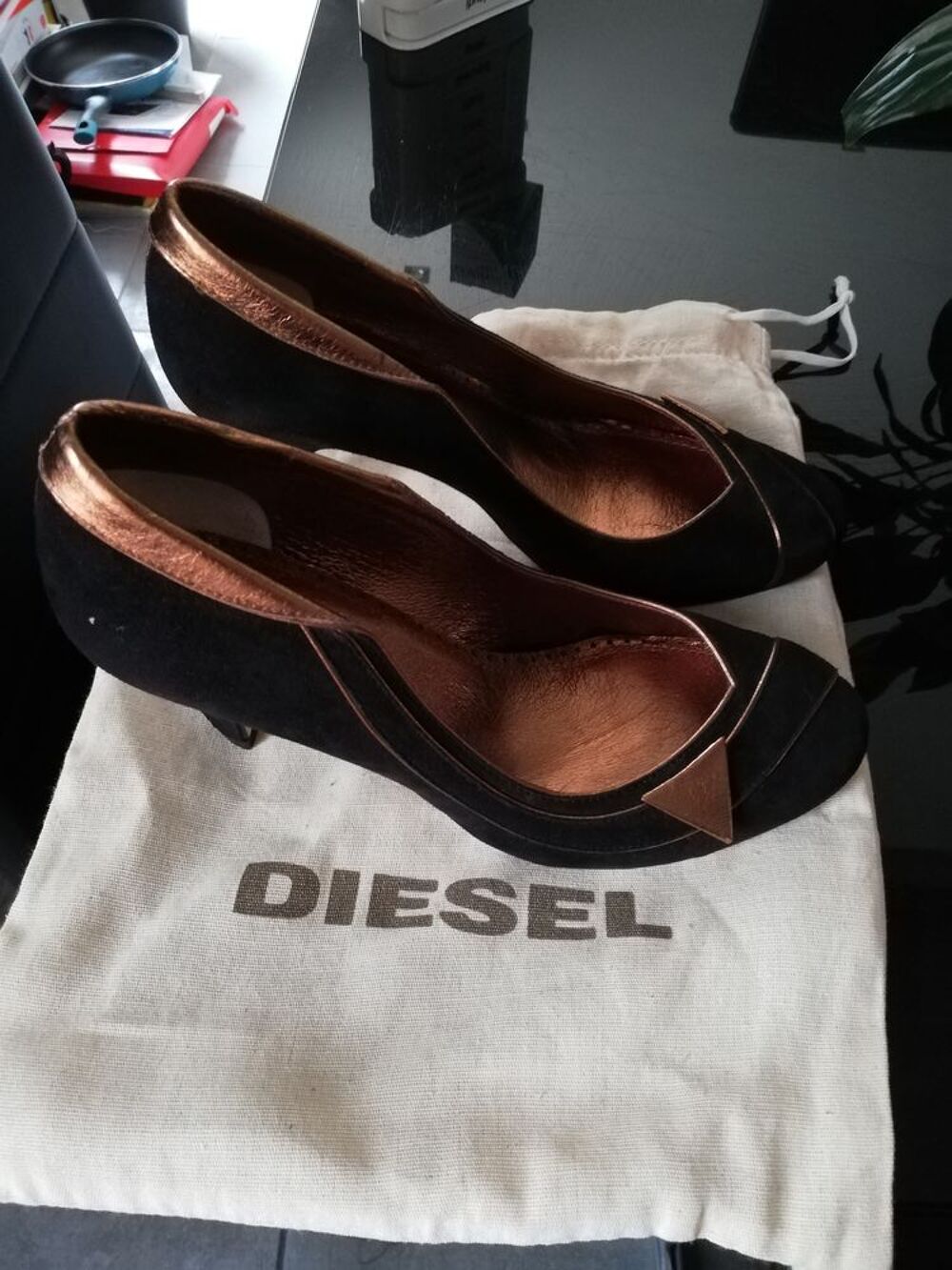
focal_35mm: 26
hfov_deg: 53.1
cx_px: 476
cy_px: 635
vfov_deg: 67.3
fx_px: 953
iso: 640
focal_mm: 3.81
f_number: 2.2
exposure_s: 1/20
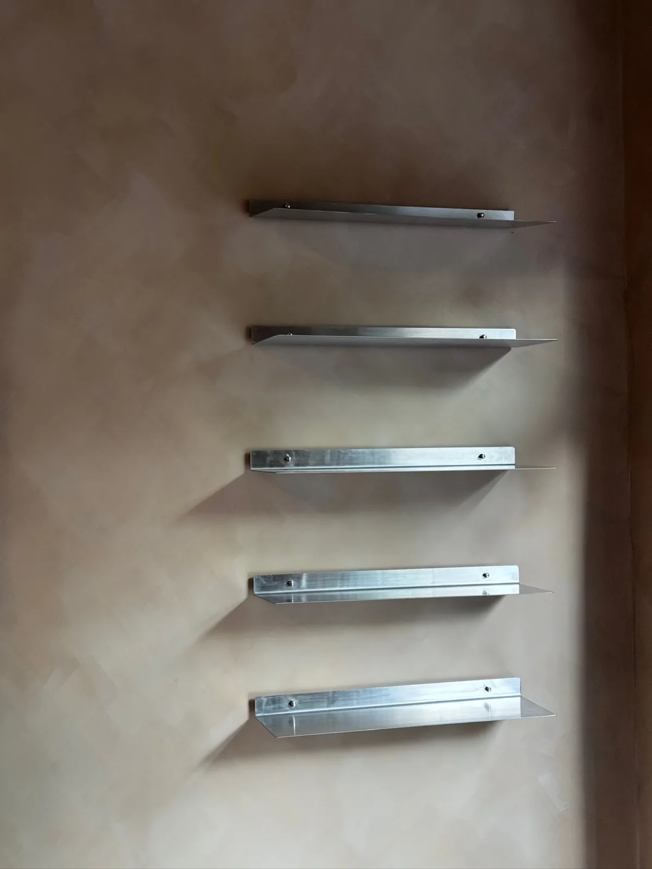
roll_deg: +1.4
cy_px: 434
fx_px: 1205
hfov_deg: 30.3
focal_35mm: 48
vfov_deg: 39.7
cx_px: 326
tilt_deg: -0.9
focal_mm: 6.76
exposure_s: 1/60
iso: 160
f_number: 1.78
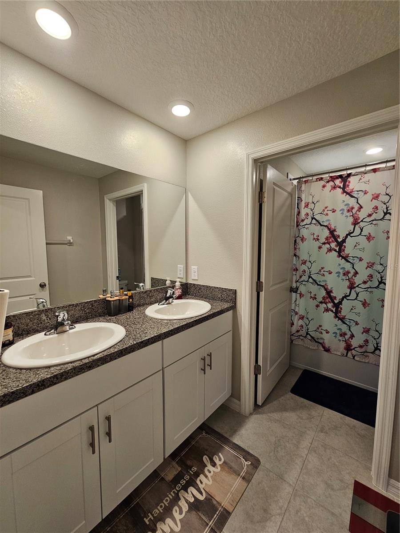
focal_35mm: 13
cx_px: 200
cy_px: 266
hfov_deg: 89.9
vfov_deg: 106.2
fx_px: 200
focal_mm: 2.2
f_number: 2.2
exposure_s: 1/60
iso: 125
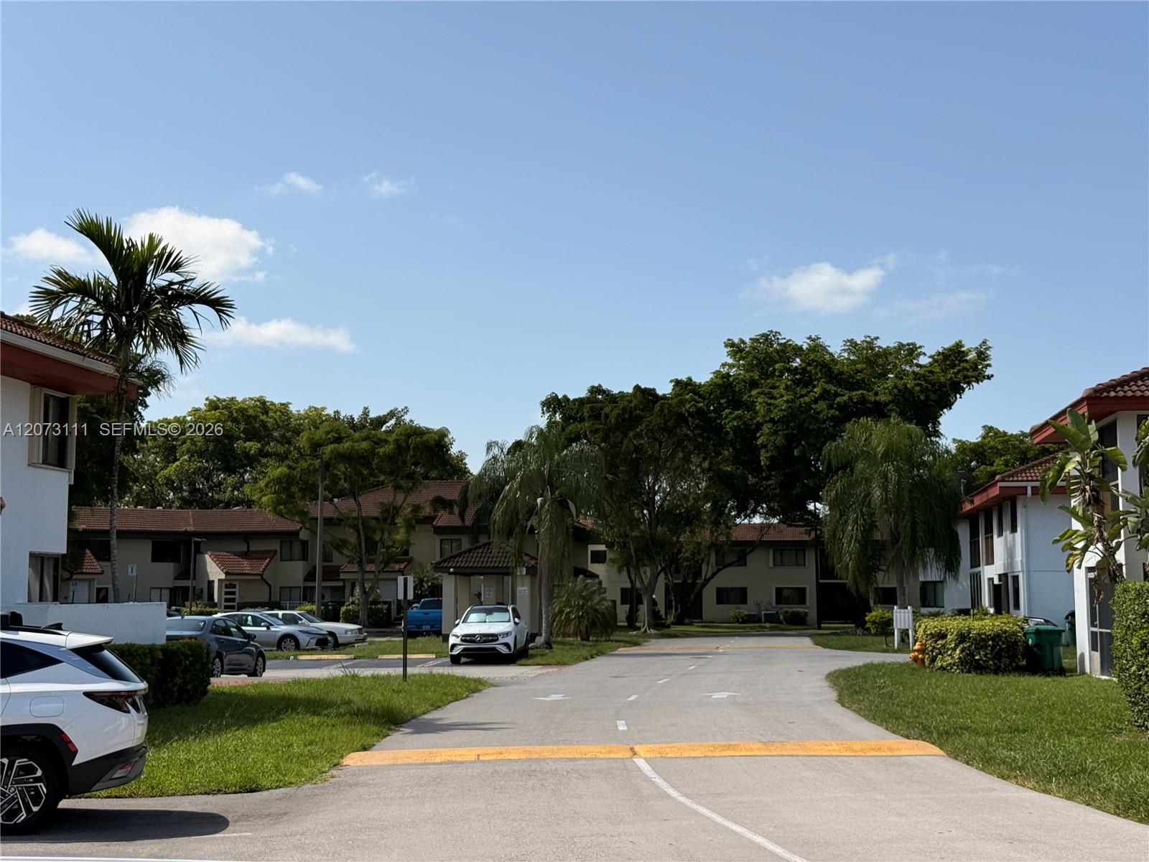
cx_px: 574
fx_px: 1593
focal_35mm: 48
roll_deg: +0.2
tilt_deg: +5.9
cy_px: 431
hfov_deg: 39.7
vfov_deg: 30.3
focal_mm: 6.76
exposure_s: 1/6536
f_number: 1.78
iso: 64
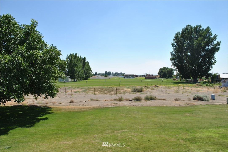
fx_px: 171
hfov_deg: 67.3
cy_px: 76
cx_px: 114
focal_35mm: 27
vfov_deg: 48.0
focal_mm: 18
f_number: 9
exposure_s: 1/320
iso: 100
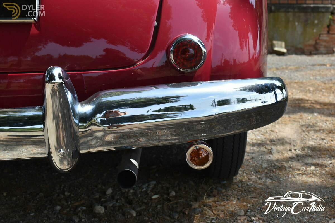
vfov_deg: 23.8
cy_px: 112
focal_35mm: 57
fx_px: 530
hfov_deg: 35.1
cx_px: 168
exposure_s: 1/250
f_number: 8
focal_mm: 38
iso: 140
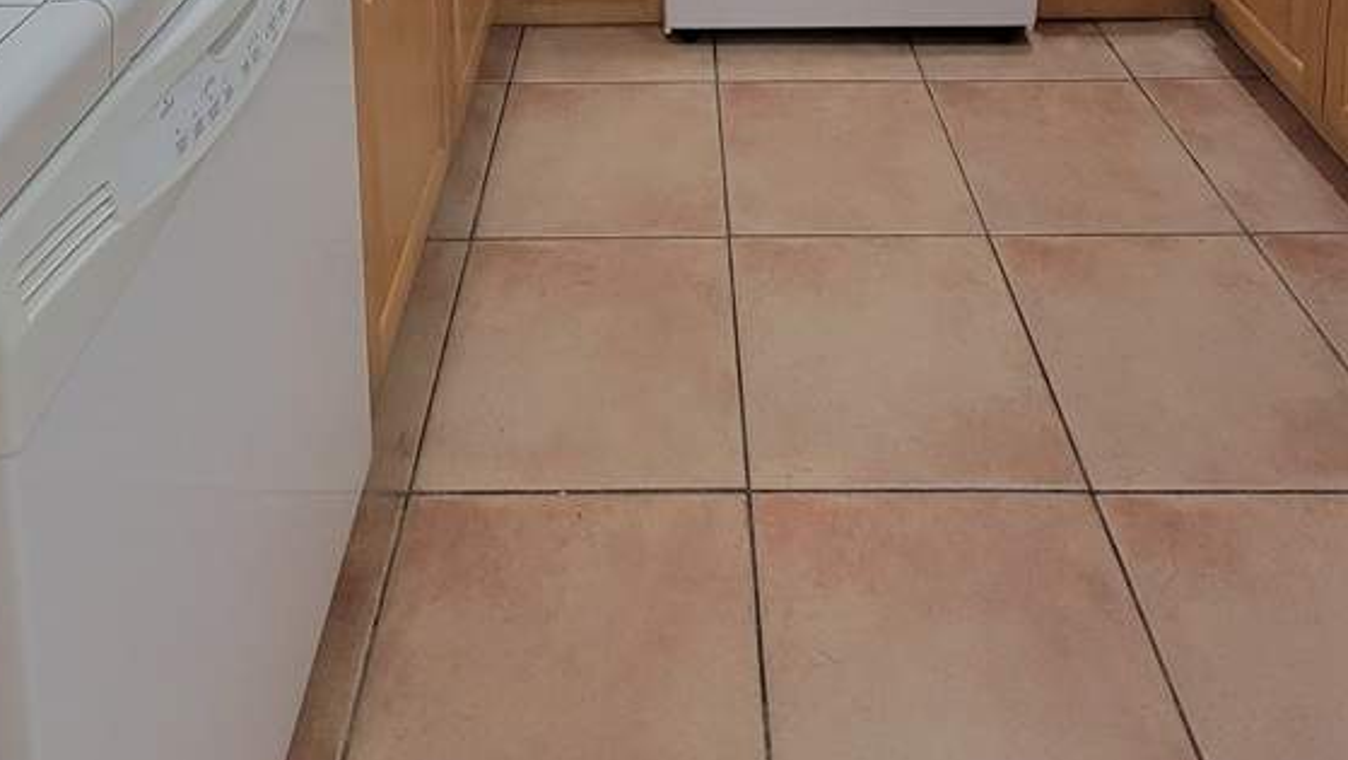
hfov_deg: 69.8
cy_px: -425
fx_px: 965
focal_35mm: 27
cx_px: 658
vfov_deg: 27.1
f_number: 2.2
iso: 400
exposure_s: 1/60
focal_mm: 2.2
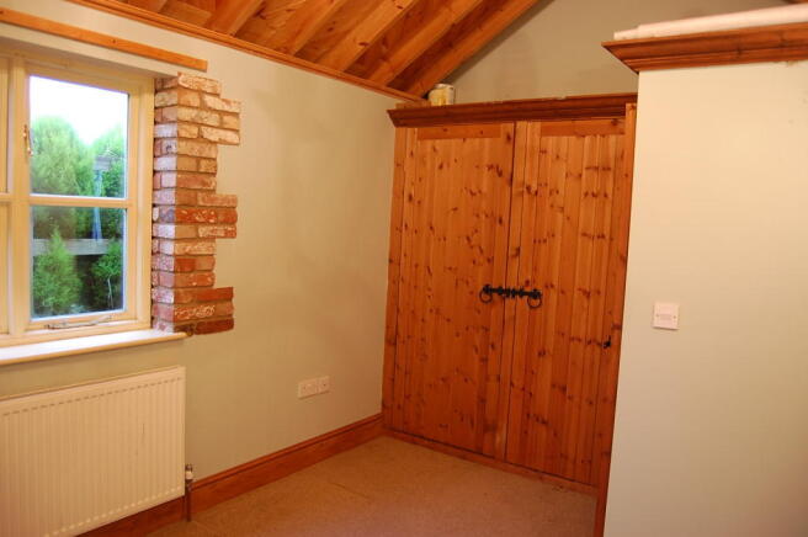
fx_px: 605
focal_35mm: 27
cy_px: 268
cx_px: 404
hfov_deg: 67.4
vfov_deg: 47.8
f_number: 3.5
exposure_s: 1/13
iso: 800
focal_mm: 18
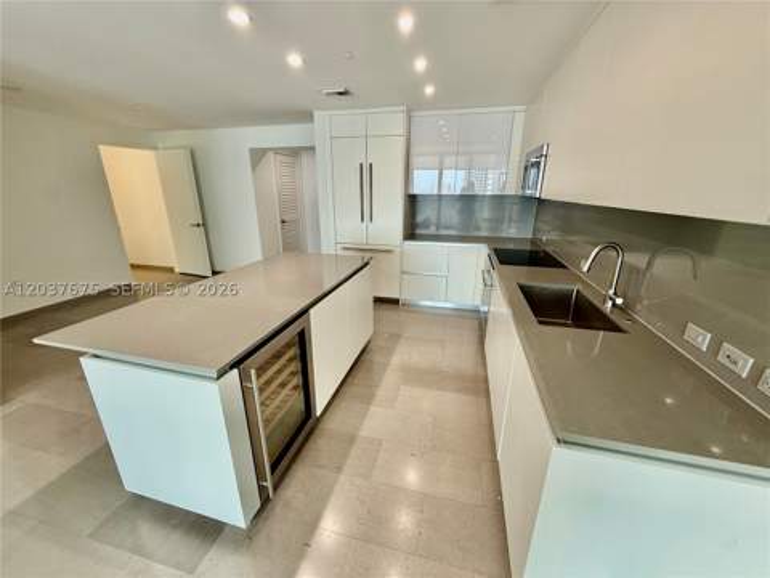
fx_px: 311
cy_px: 289
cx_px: 385
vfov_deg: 85.7
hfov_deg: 102.1
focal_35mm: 14
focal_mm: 2.22
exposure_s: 1/120
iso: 125
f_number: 2.2
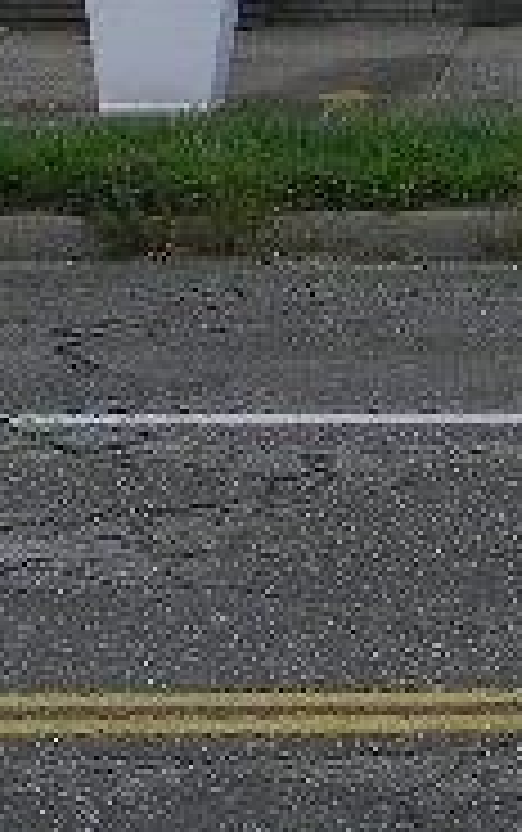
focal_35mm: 240
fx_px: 5450
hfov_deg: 5.3
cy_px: -693
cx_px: 1184
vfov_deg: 8.4
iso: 80
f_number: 3.8
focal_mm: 7.3
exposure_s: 1/504
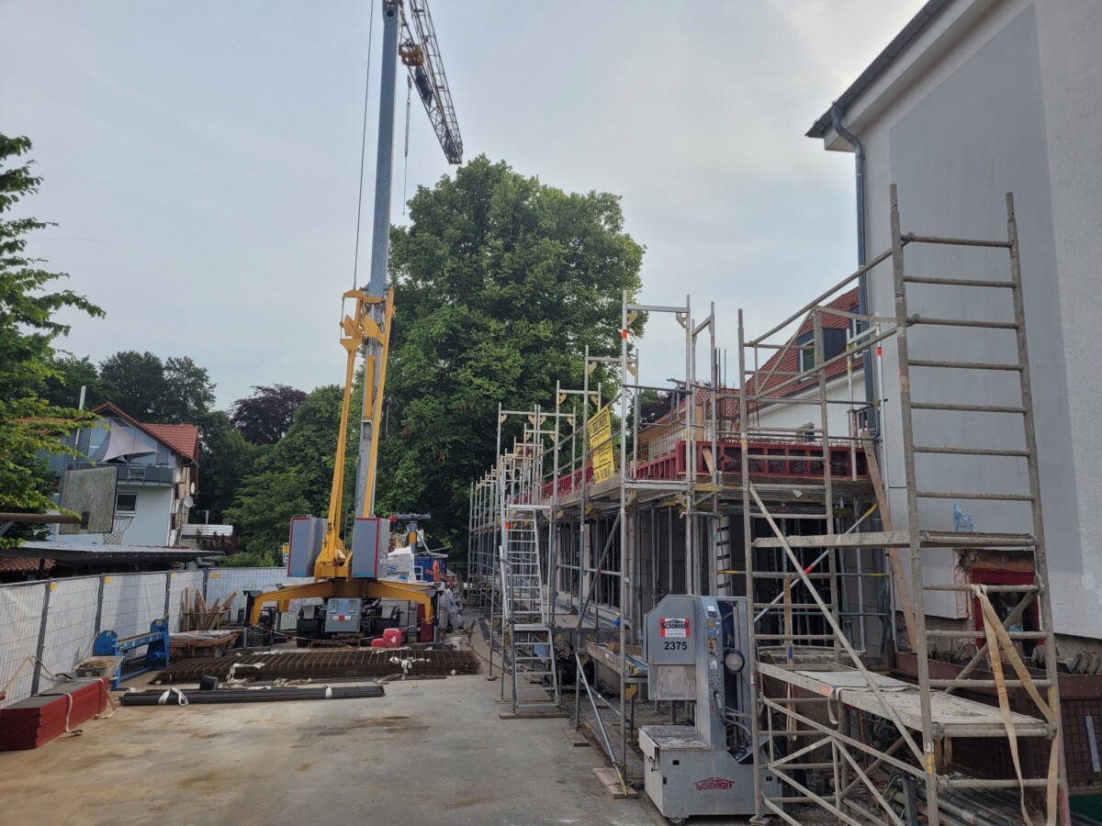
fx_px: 828
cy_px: 413
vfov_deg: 53.1
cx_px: 551
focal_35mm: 26
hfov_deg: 67.3
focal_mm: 5.4
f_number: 1.8
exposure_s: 1/2032
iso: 40
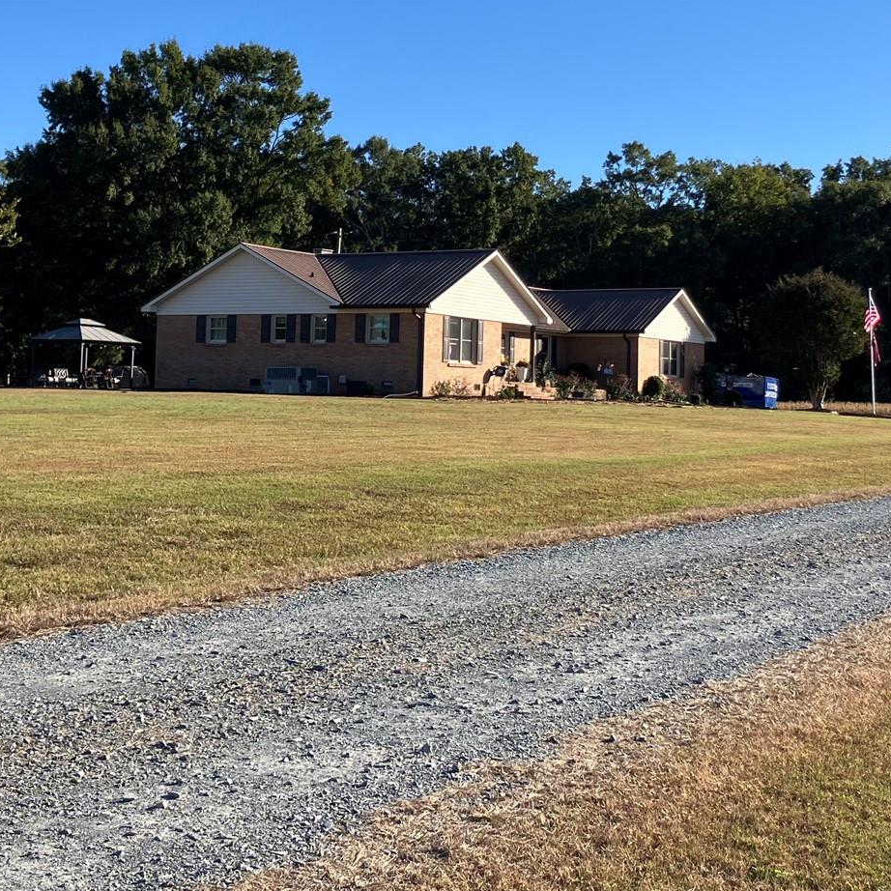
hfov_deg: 31.1
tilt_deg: +2.9
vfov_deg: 30.8
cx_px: 437
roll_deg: -1.0
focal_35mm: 55
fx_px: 1602
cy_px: 287
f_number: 1.8
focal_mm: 3.99
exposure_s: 1/1567
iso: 32
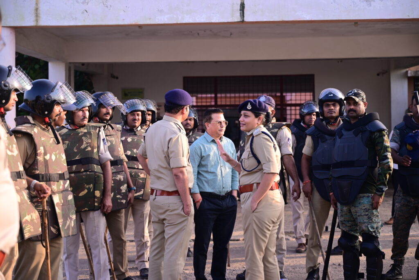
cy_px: 140
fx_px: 815
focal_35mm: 70
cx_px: 210
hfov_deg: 28.8
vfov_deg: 19.5
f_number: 4
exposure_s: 1/125
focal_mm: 70
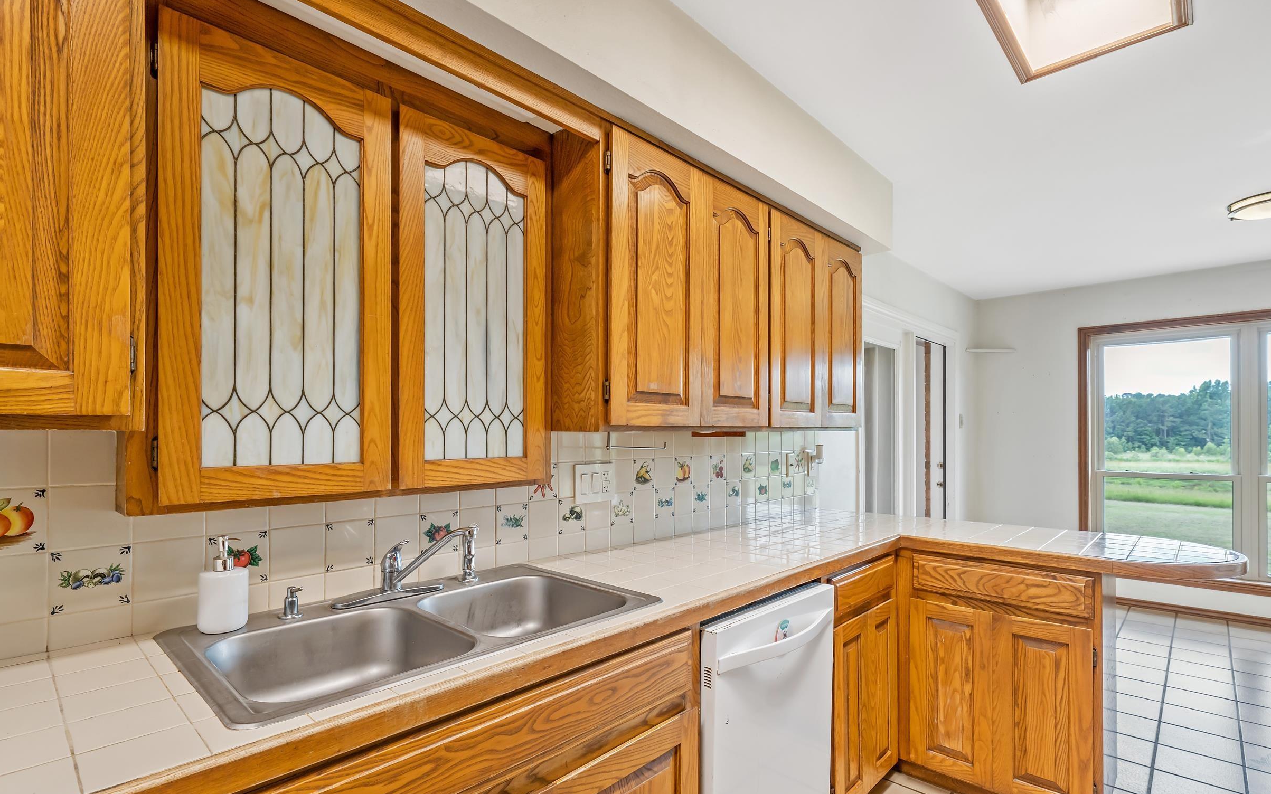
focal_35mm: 18
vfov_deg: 64.9
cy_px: 429
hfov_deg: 91.1
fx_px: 623
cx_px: 642
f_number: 8
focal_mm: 17
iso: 800
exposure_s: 1/15
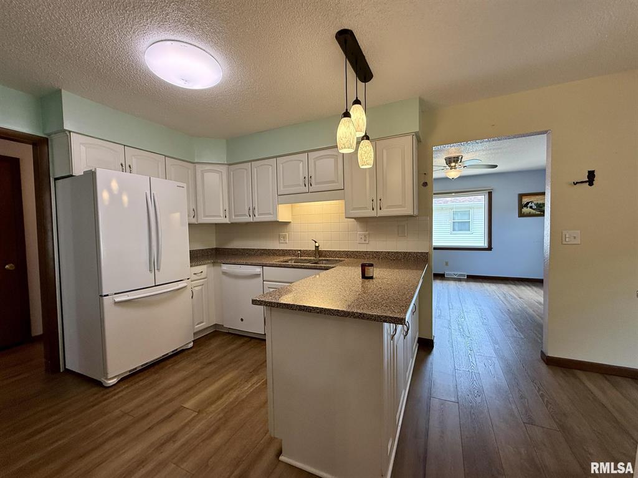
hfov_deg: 102.1
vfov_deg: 85.6
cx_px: 319
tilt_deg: -0.8
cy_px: 239
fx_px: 258
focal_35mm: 14
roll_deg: +1.2
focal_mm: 2.22
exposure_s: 1/120
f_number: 2.2
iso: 125
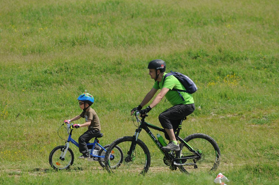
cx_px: 140
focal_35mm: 331
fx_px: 2563
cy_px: 90
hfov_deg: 6.2
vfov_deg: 4.1
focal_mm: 200
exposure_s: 1/2000
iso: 250
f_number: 5.6
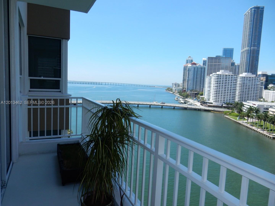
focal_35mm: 25
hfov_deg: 69.4
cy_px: 103
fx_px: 199
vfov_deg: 54.9
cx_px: 138
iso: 125
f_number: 3.7
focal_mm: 4.5
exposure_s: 1/1000
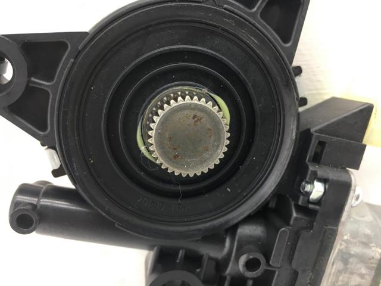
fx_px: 319
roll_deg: -0.7
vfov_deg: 48.2
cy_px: 143
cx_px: 190
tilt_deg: -28.5
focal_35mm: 29
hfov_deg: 61.7
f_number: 2.2
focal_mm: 4.15
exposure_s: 1/33
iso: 25
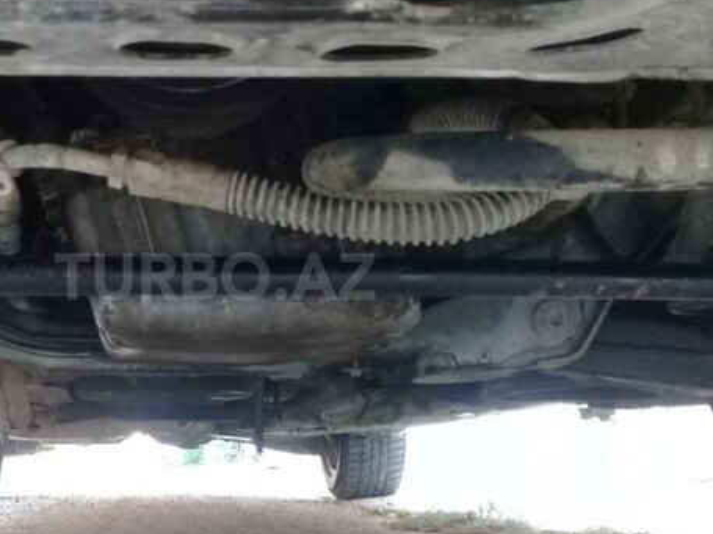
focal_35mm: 45
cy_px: 276
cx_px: 215
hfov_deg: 41.3
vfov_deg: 32.2
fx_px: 927
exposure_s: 1/20
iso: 200
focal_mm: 3.3
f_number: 2.2
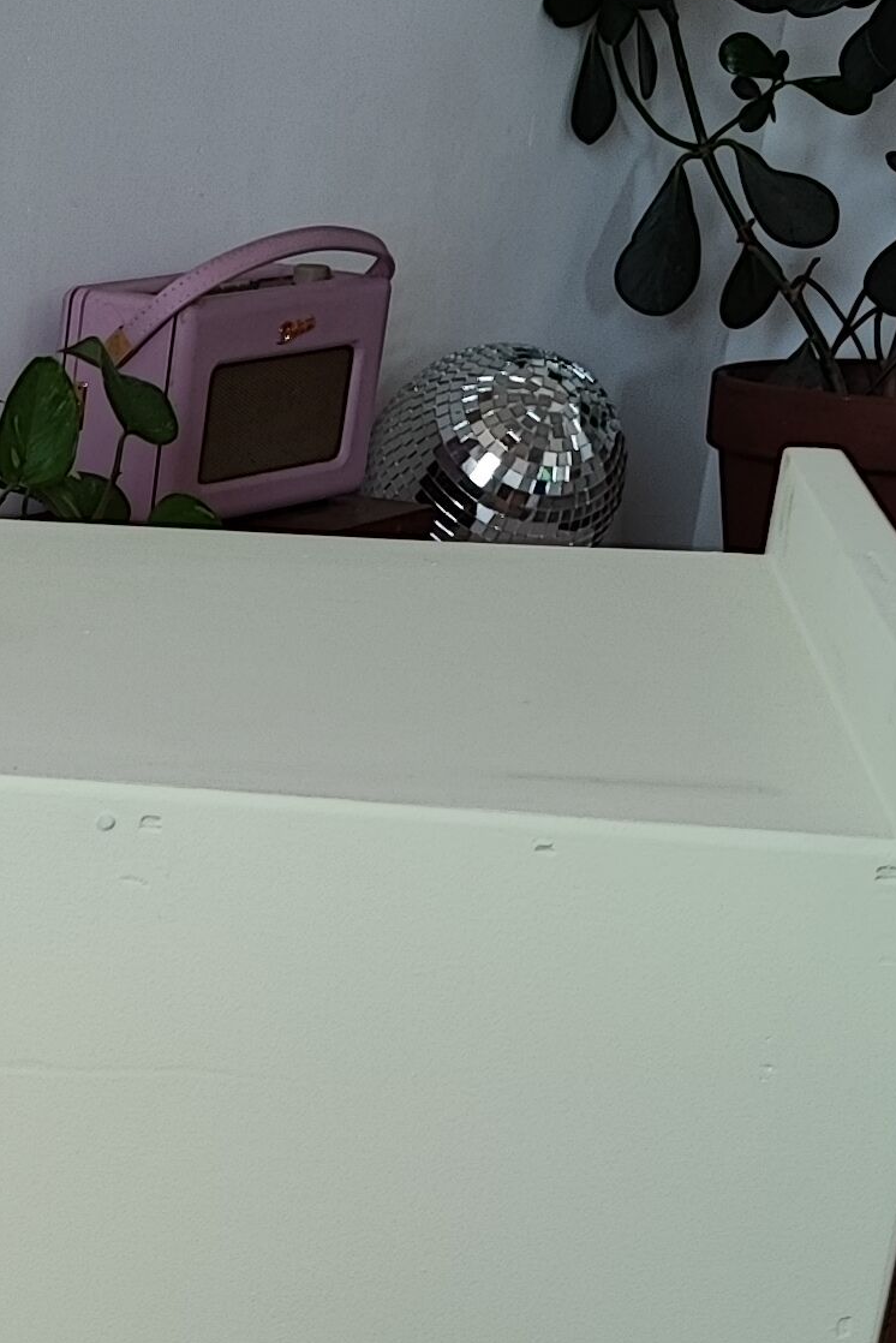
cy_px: 1481
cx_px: -621
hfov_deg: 13.5
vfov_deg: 20.8
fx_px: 3470
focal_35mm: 93
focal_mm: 5.96
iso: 187
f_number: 1.75
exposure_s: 1/100
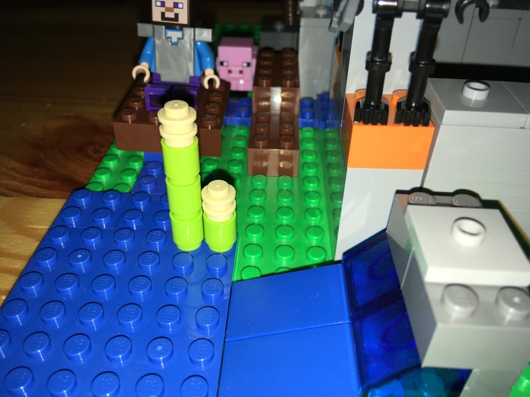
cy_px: 198
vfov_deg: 48.2
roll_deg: -0.9
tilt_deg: -37.6
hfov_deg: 61.7
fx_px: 444
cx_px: 265
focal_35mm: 29
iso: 25
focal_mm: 4.15
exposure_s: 1/164
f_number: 2.2
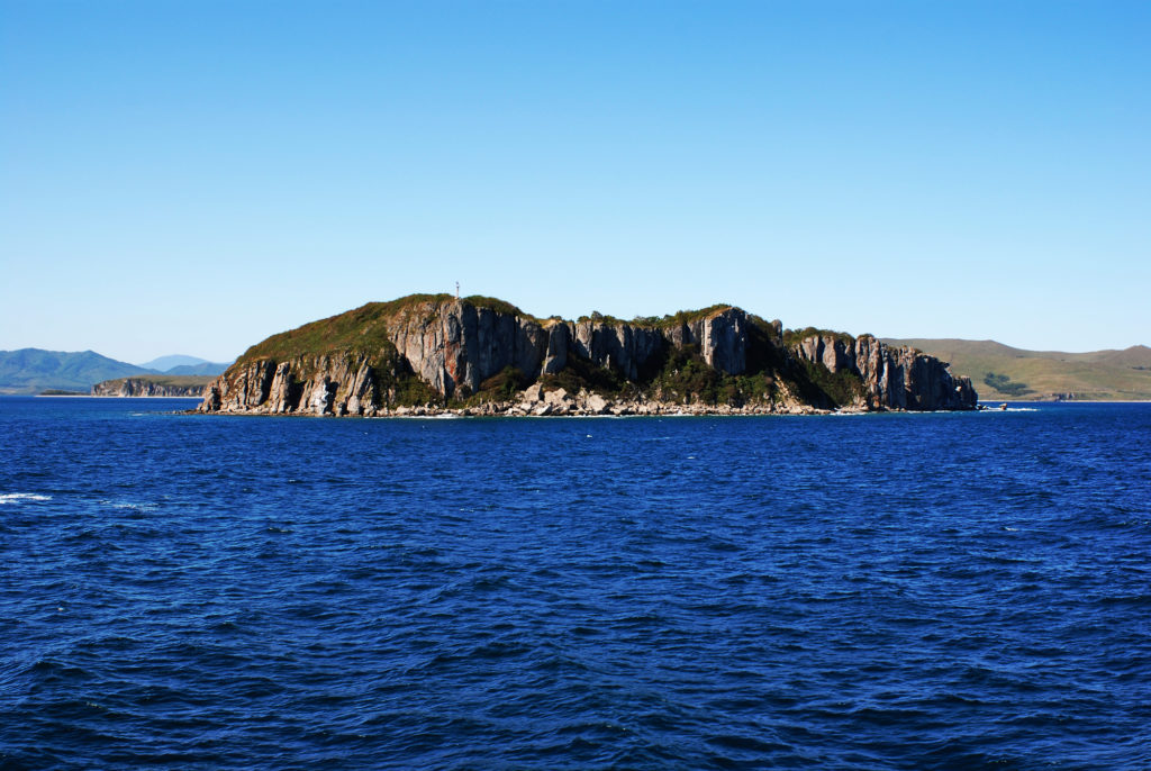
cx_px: 576
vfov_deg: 32.0
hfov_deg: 46.3
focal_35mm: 42
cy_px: 386
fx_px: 1345
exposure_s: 1/125
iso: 100
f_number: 10
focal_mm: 28
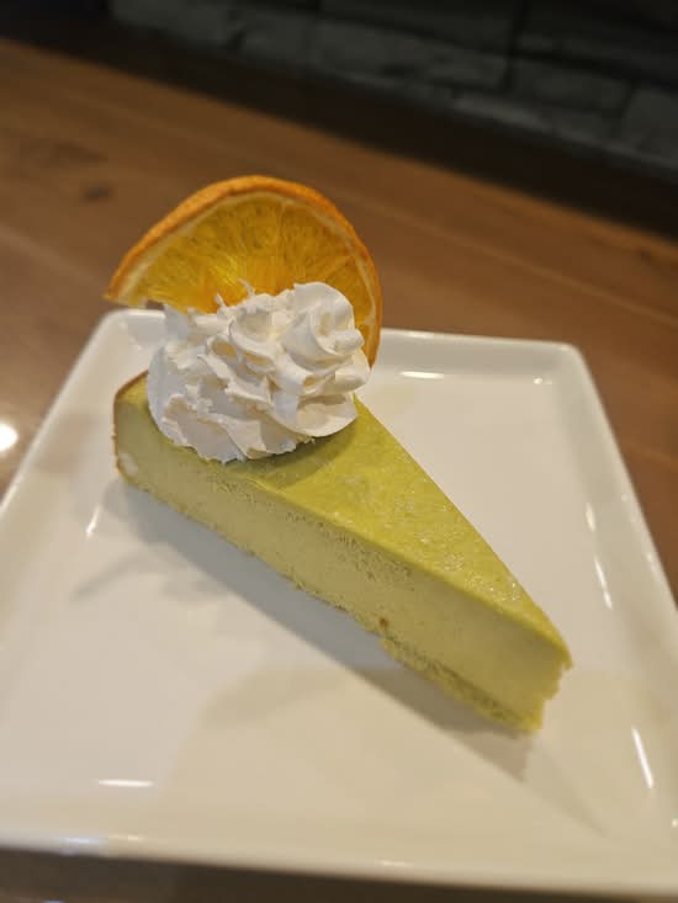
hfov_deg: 58.9
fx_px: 600
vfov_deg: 73.9
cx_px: 339
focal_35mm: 23
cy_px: 452
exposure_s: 1/60
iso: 80
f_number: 1.8
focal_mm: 5.4
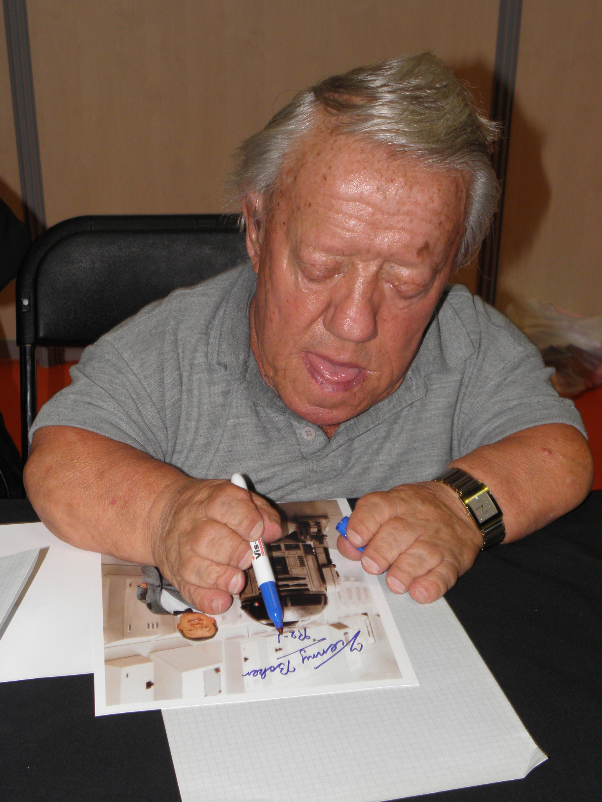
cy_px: 401
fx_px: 1368
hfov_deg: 24.8
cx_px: 301
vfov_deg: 32.7
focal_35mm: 59
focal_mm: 10.65
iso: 100
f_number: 3.6
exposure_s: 1/60
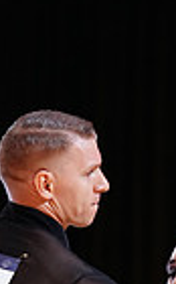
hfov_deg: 2.3
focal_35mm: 572
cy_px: 527
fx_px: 4408
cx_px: 145
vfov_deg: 3.7
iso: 2500
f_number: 4
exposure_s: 1/250
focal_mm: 135
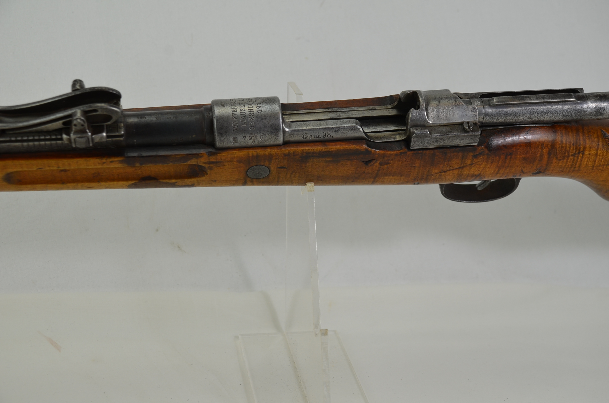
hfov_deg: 27.0
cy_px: 202
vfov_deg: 18.1
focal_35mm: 75
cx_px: 304
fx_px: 1266
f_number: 5.6
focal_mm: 50
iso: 360
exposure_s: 1/125
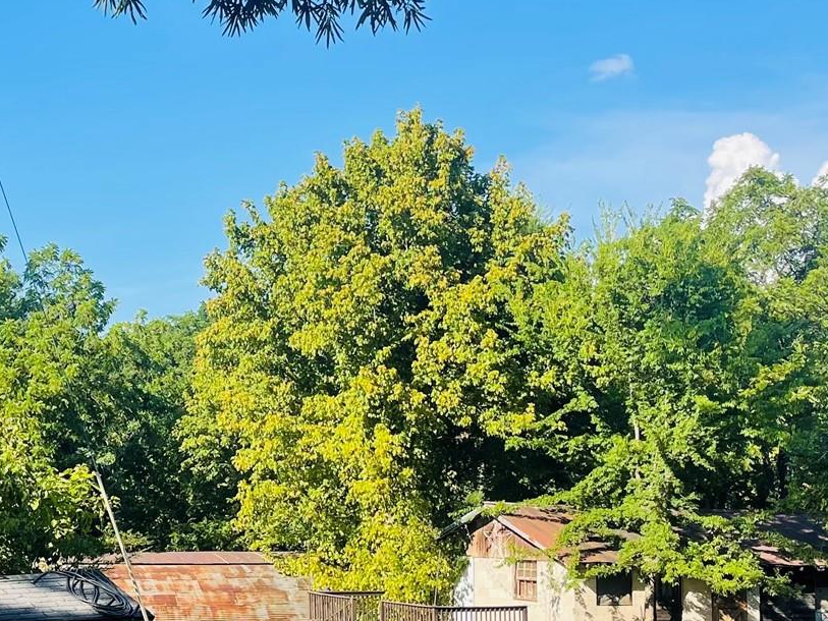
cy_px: 353
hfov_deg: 29.7
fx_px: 1507
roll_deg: -0.1
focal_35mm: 63
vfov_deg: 23.3
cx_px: 116
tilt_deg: +4.3
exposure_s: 1/2288
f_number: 1.6
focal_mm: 5.1
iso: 32
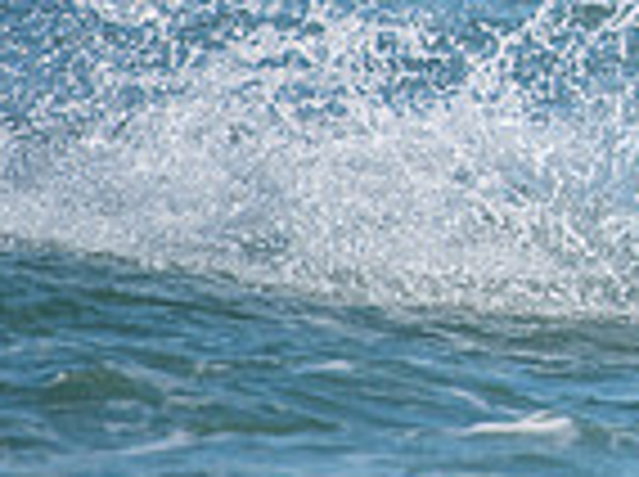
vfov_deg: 0.8
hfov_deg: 1.0
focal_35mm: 1965
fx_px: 36212
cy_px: -65
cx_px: 1184
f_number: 5.6
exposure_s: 1/2500
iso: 360
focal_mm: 500
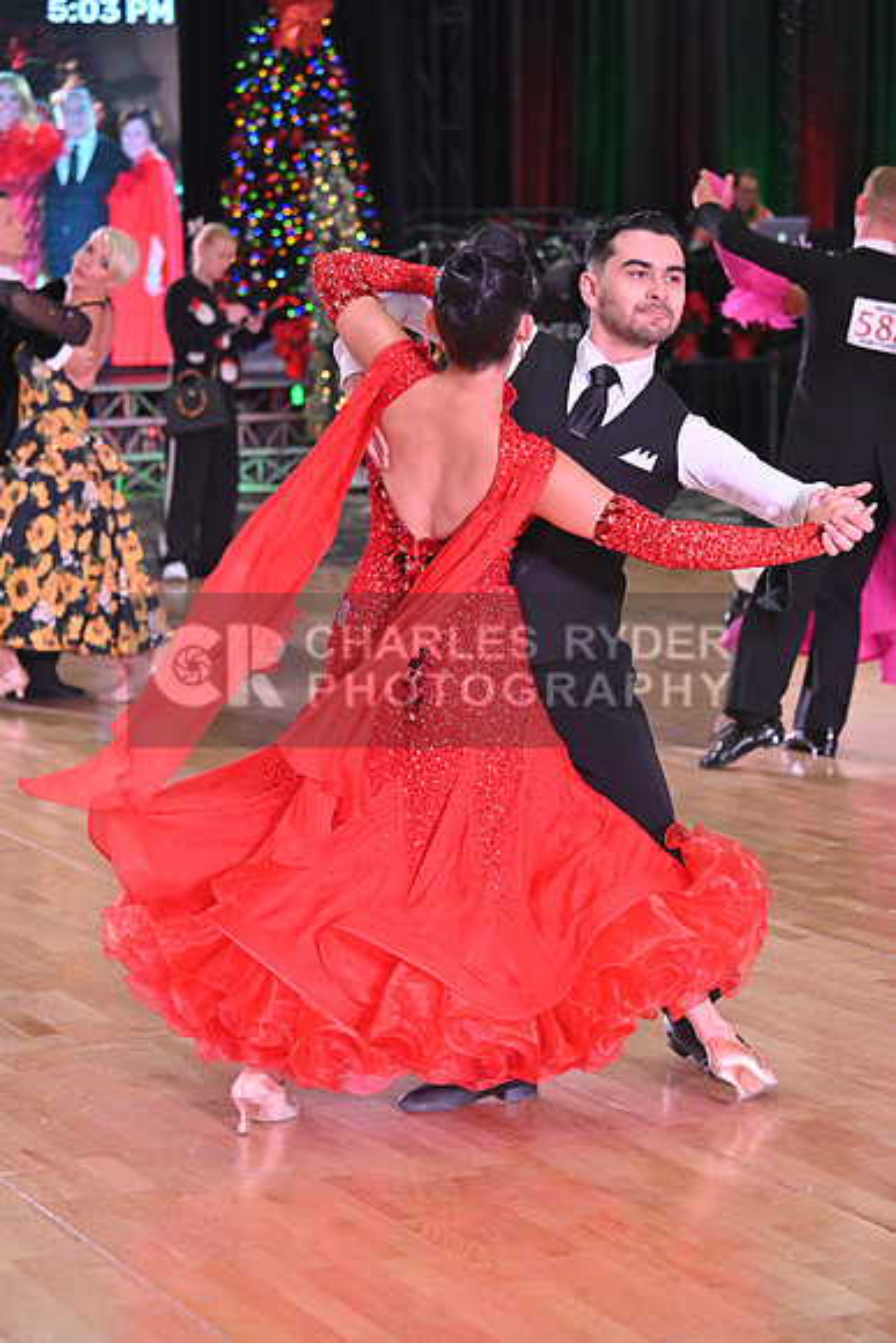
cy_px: 672
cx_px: 448
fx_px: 3656
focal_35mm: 98
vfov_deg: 20.8
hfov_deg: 14.0
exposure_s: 1/400
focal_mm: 98
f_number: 5.6
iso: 3200
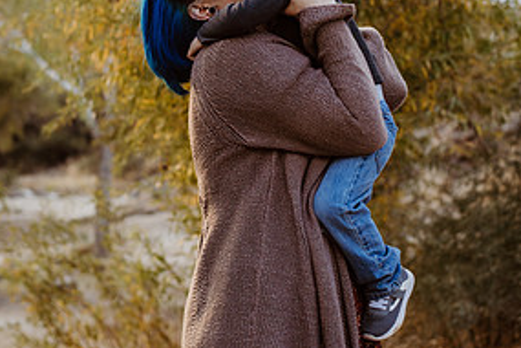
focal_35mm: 79
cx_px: 252
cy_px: 40
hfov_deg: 25.7
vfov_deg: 17.1
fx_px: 1143
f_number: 3.2
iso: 400
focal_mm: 50
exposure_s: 1/500
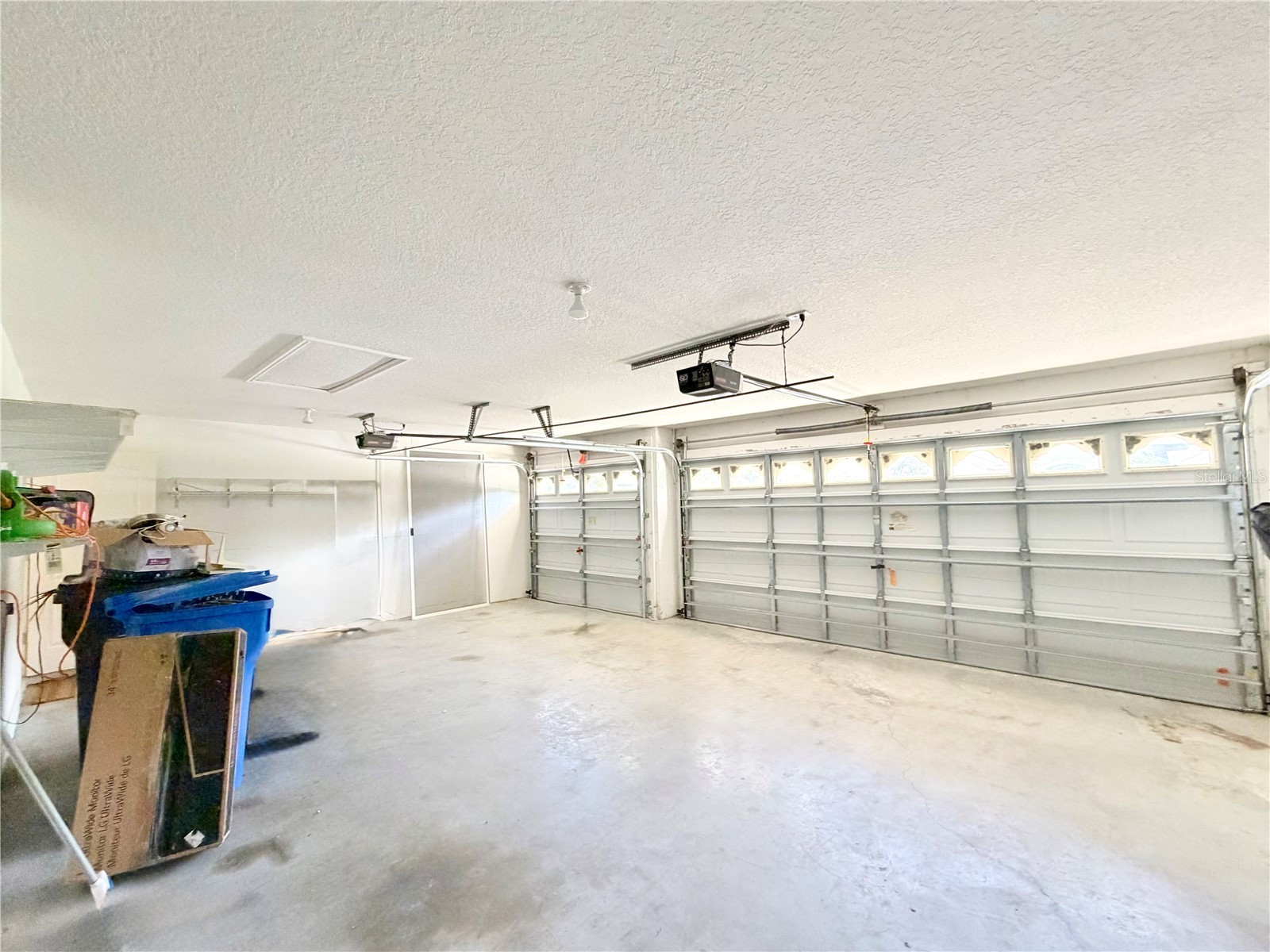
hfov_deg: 102.1
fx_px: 514
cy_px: 476
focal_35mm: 14
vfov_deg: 85.7
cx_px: 635
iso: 320
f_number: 2.2
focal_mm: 2.22
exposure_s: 1/92
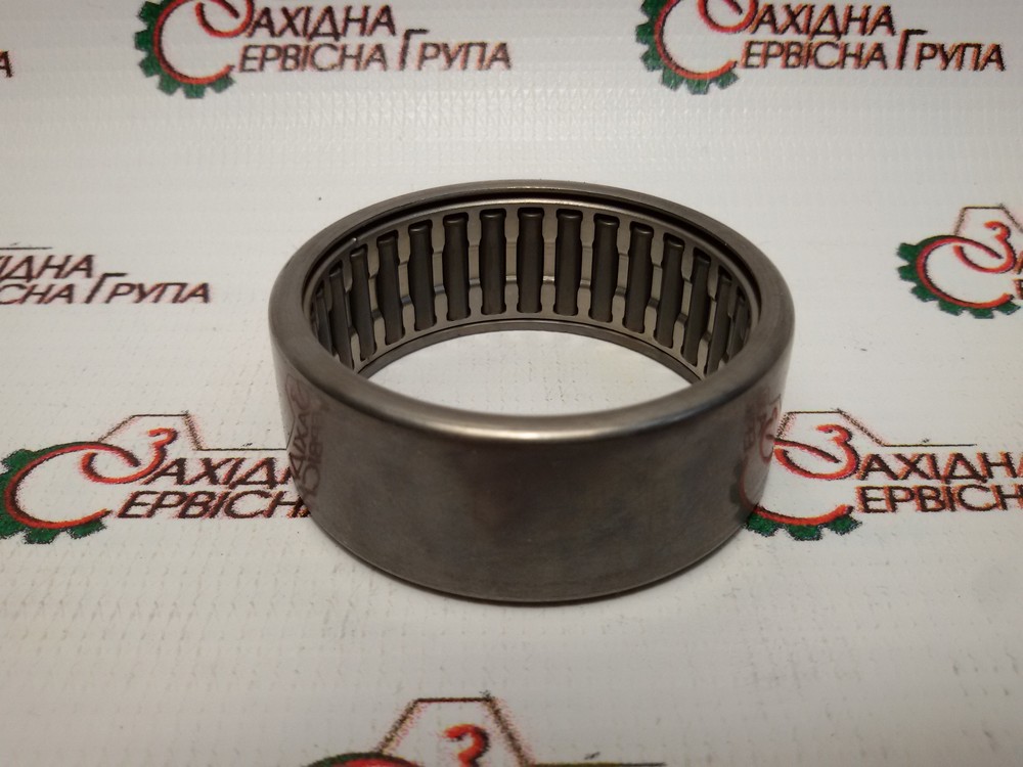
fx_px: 916
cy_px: 384
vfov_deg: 45.4
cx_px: 512
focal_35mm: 31
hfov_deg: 58.4
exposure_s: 1/100
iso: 64
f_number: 2.4
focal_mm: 2.93
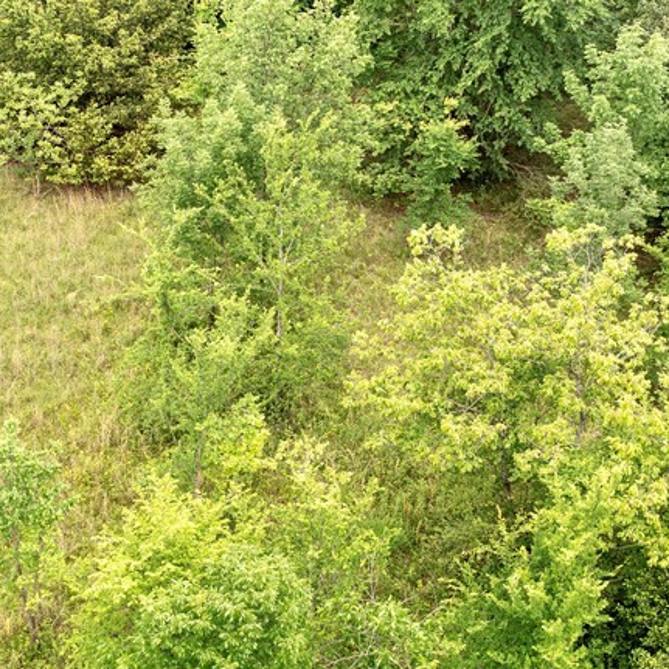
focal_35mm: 60
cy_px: 246
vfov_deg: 28.5
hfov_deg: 28.5
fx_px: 1312
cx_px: 241
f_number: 3.2
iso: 100
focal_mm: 10.26
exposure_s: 1/400
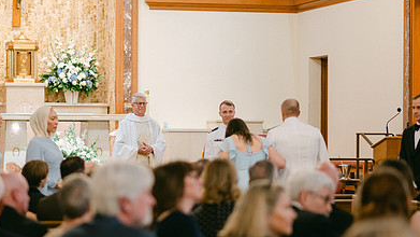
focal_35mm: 132
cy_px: 119
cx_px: 133
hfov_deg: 16.2
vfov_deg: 9.2
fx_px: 1470
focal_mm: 85
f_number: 1.8
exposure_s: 1/200
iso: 1100
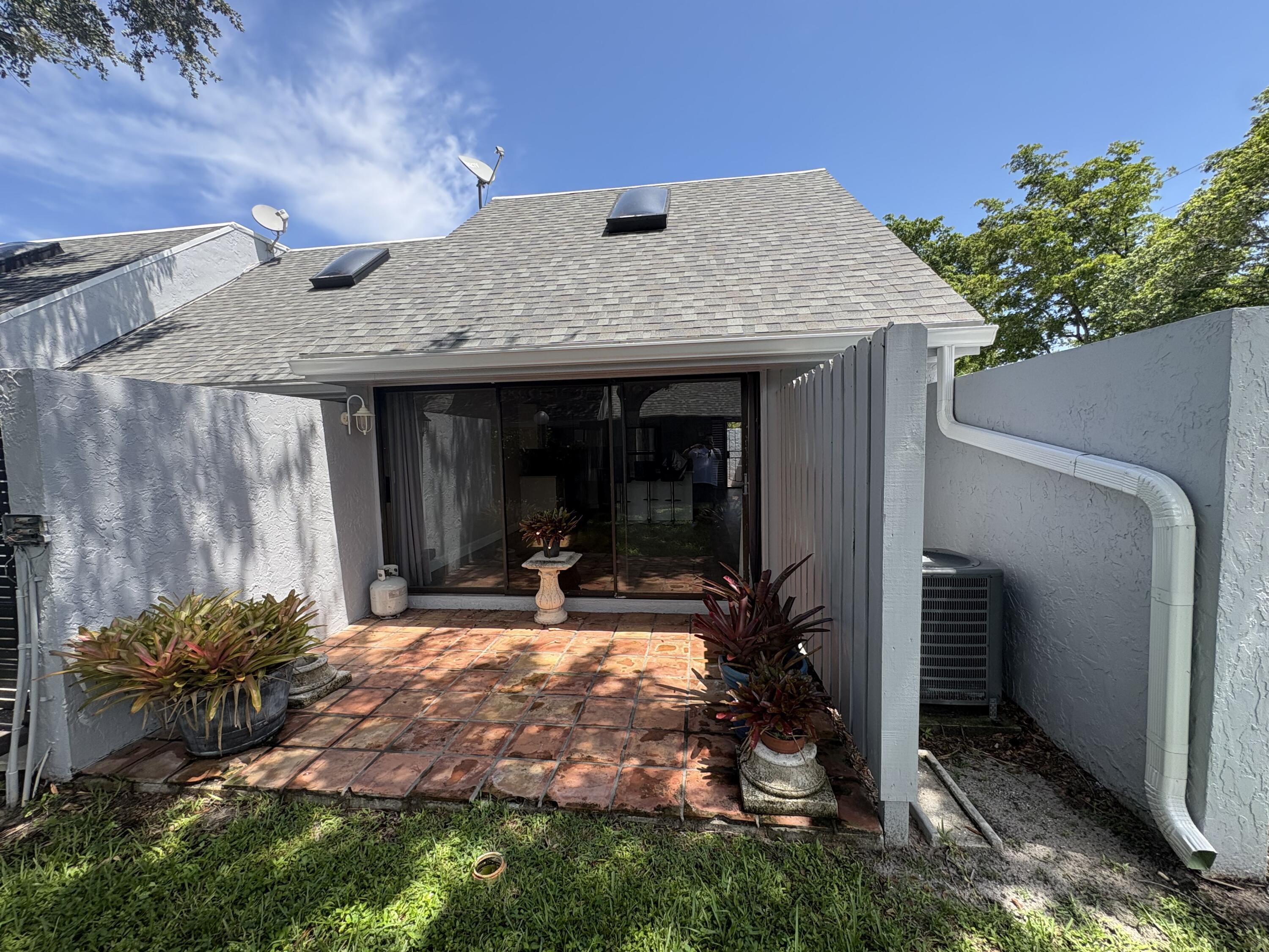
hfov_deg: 102.1
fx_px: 513
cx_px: 634
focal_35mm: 14
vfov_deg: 85.7
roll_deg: +2.0
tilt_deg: -3.6
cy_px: 476
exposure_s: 1/573
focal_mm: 2.22
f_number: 2.2
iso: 50
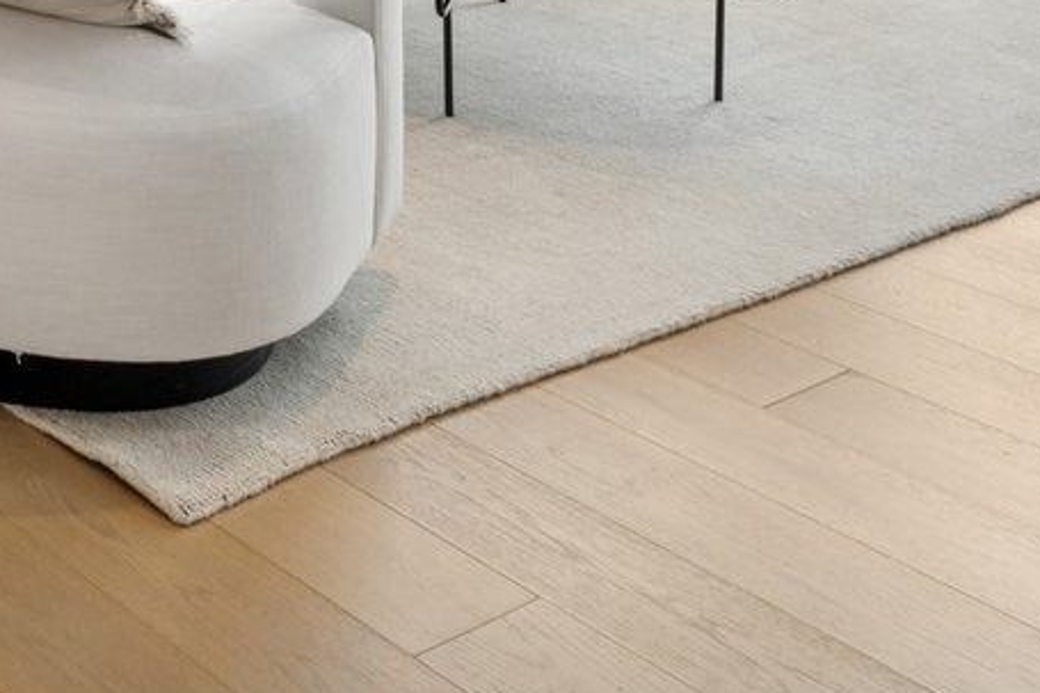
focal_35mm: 57
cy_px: -533
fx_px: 1646
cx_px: -569
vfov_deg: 18.7
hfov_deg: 25.3
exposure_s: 1/200
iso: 320
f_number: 8
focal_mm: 16
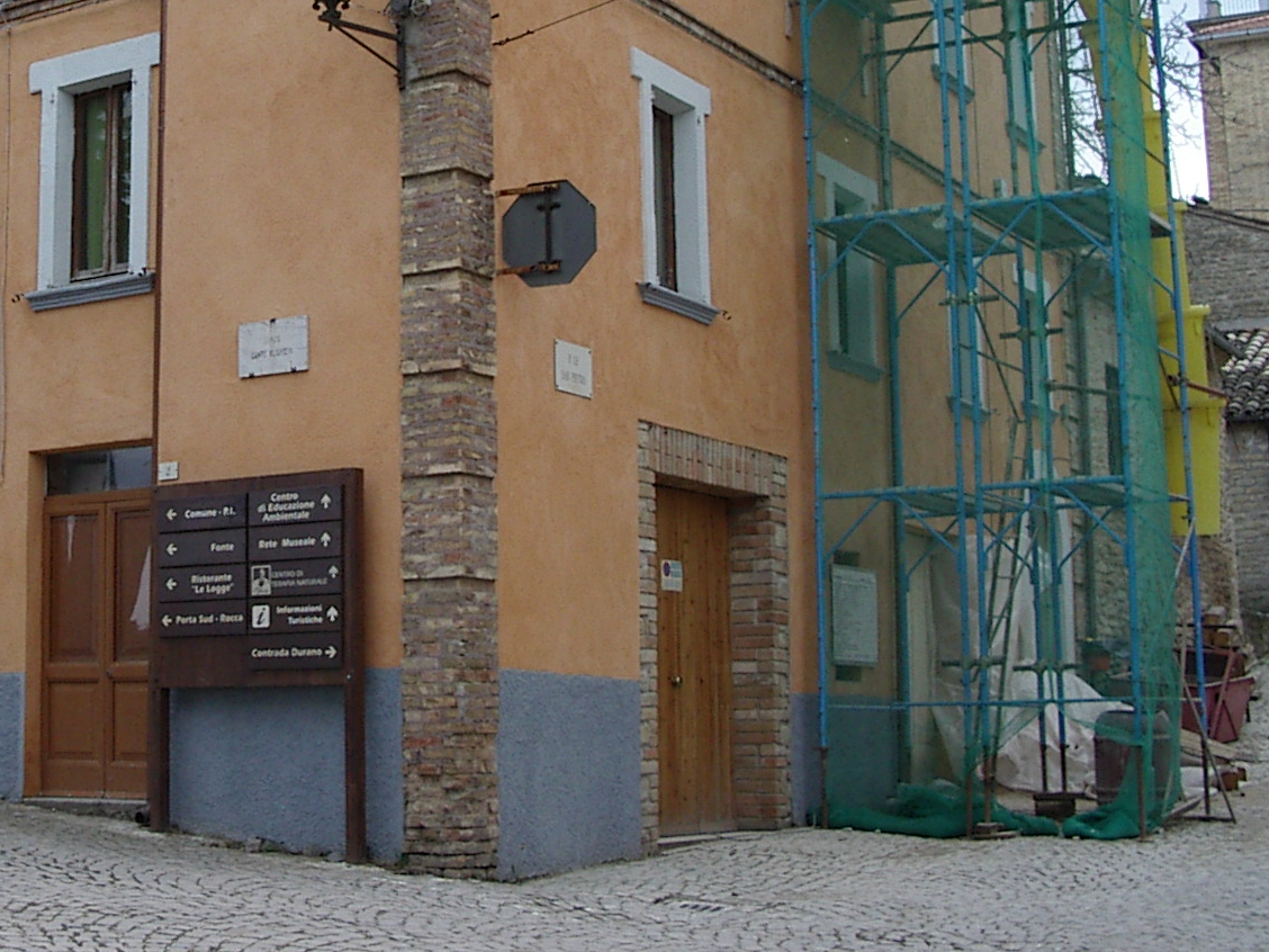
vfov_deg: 21.0
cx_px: 187
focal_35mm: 69
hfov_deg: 27.4
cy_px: 172
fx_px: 2529
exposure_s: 1/160
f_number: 4.8
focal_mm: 5.8
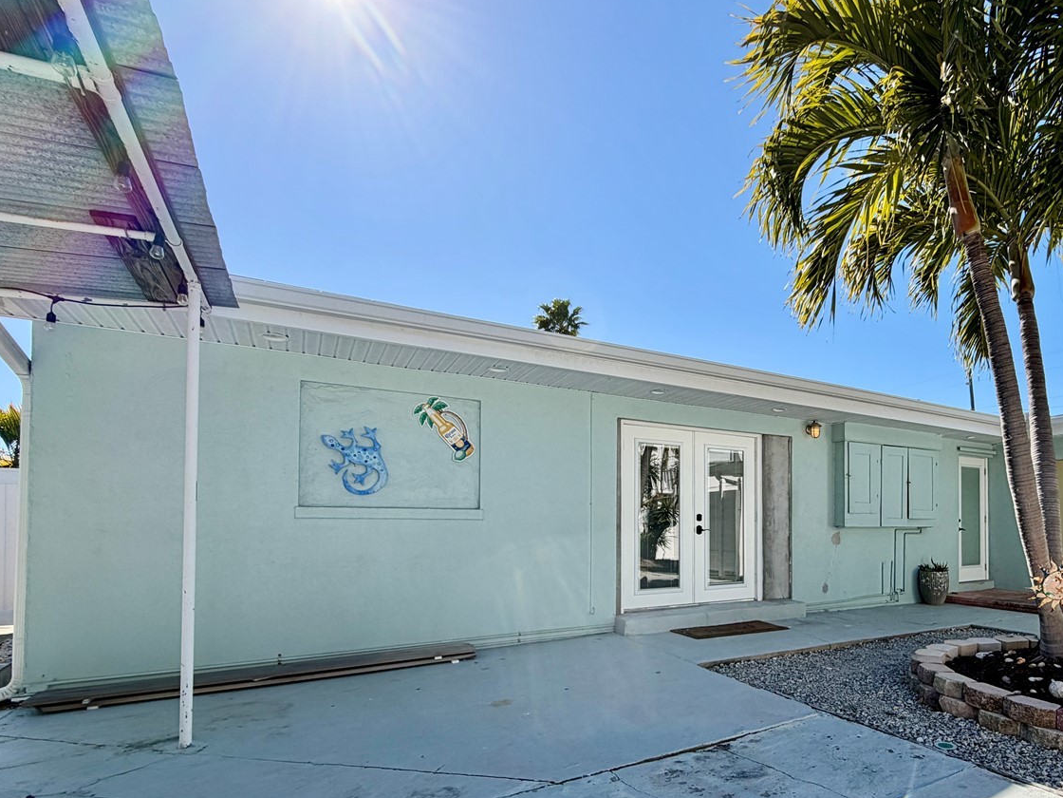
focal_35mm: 20
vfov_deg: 64.8
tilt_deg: +1.2
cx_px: 711
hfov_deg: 79.0
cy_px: 511
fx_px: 614
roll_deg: -0.4
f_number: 2.2
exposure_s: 1/928
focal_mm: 2.22
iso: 25
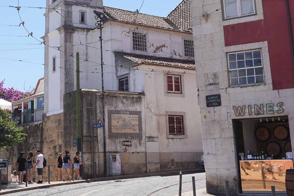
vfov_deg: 23.9
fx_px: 457
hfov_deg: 35.4
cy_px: 47
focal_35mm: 56
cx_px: 110
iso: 100
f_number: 13
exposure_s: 1/100
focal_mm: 24
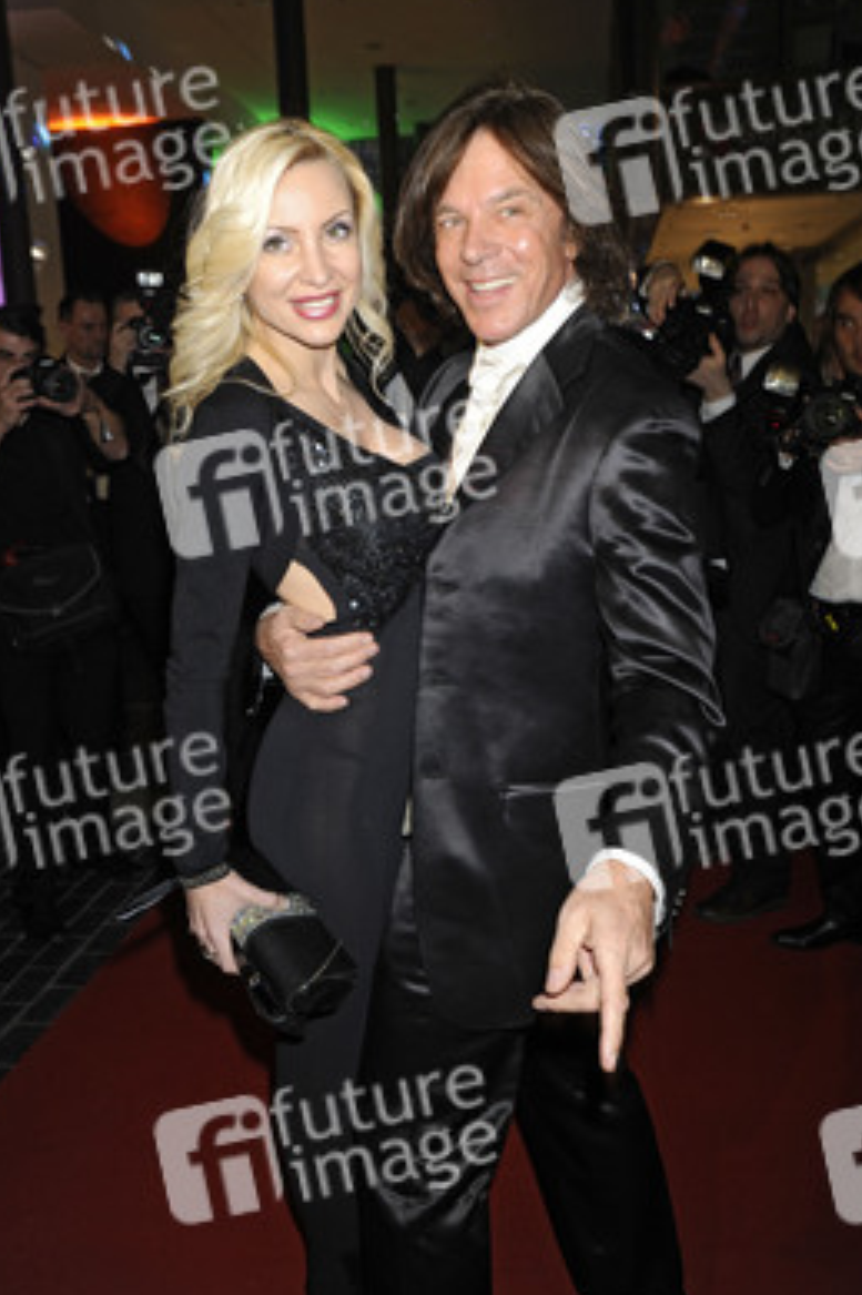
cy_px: 646
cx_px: 423
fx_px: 1294
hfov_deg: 36.8
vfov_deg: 53.2
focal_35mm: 36
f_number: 5.6
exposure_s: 1/30
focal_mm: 35
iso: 1250
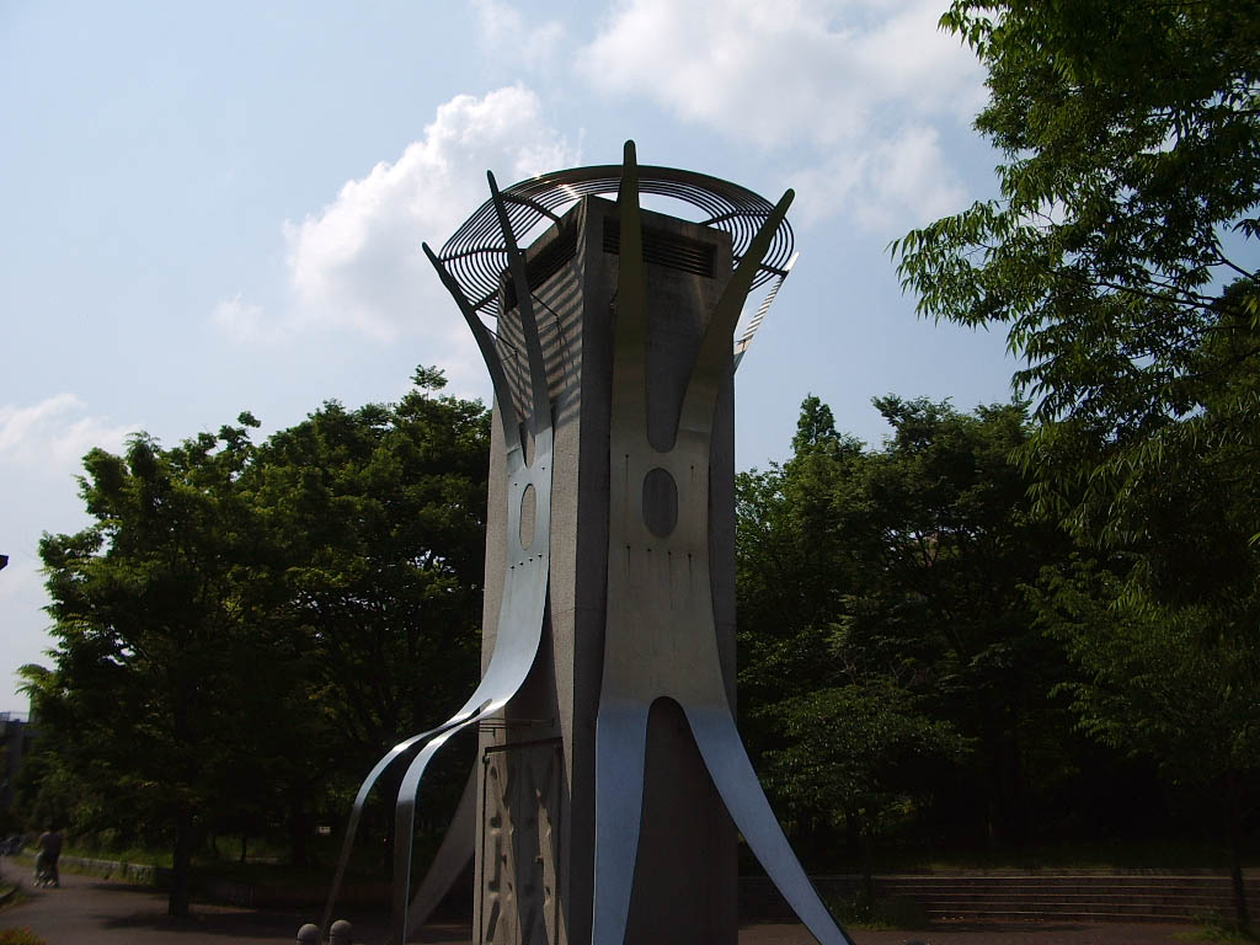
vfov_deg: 40.7
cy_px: 472
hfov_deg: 52.6
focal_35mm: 35
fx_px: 1274
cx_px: 630
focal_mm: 5.8
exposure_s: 1/800
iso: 50
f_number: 4.3
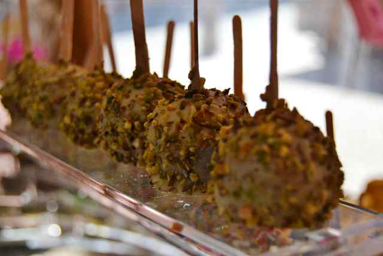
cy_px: 128
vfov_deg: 23.8
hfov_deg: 35.0
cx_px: 192
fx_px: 607
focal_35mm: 57
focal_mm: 38
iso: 100
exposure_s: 1/160
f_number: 6.3
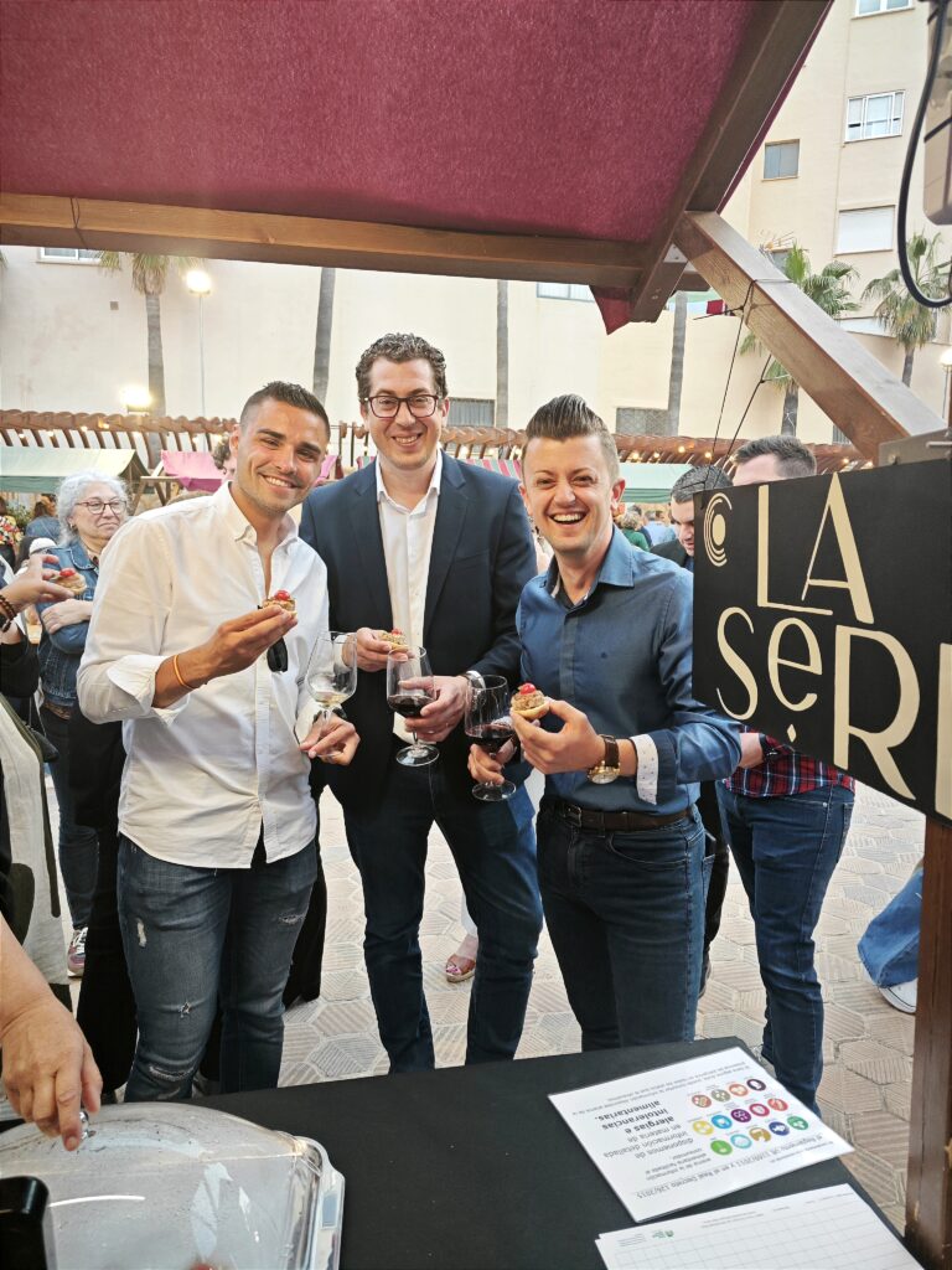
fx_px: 843
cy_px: 635
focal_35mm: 23
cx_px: 476
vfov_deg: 73.9
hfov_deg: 58.9
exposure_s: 1/100
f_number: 1.8
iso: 160
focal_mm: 5.43
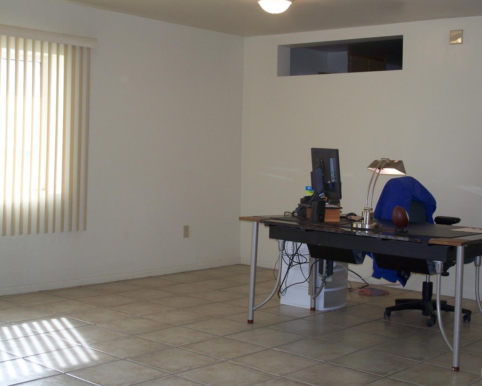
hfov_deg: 34.7
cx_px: 252
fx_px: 770
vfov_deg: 28.1
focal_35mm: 54
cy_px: 194
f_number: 3.2
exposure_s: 1/80
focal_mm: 10.7
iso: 125
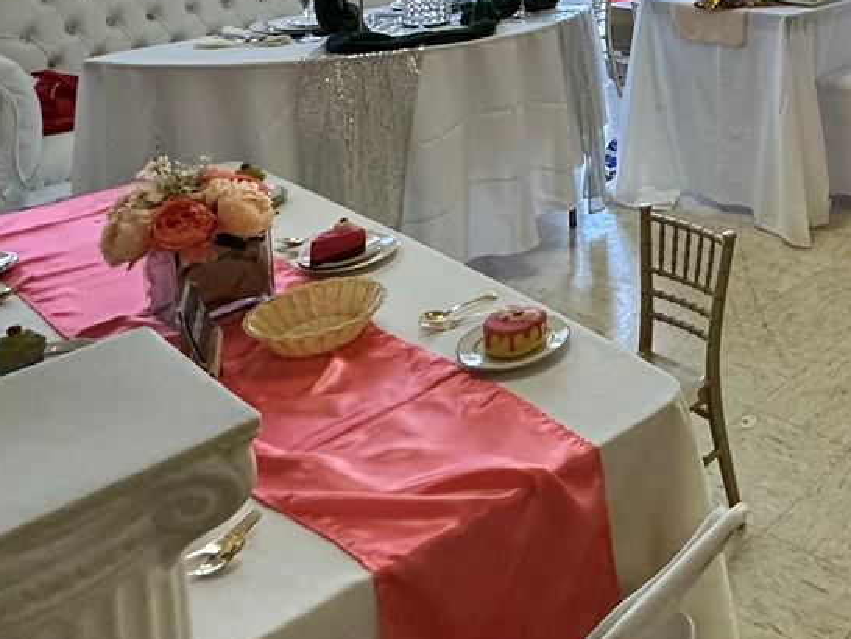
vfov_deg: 30.8
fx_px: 1008
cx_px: 966
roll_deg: -1.2
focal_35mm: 41
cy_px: -86
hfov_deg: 37.3
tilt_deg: -6.3
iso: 160
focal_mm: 2.22
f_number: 2.2
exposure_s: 1/120
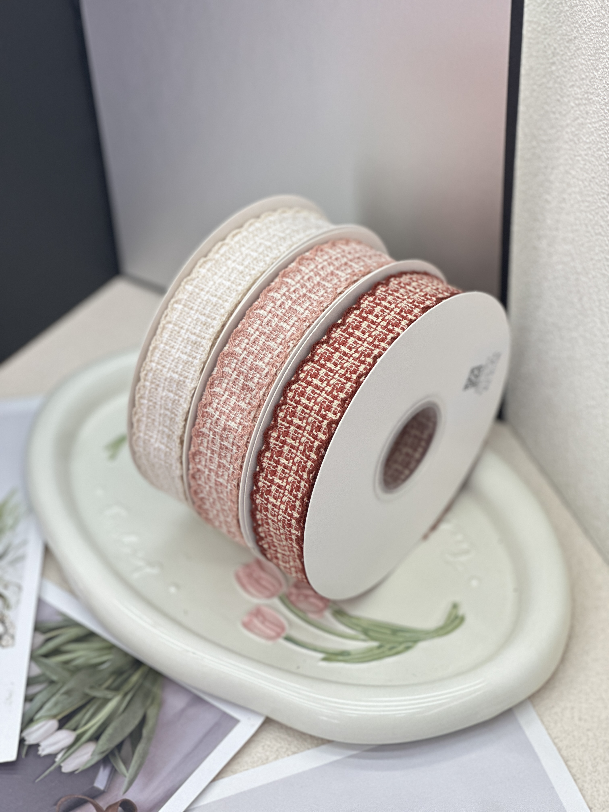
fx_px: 1806
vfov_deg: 25.3
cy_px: 406
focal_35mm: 77
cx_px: 304
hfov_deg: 19.1
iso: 125
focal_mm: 9
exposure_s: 1/121
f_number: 2.8
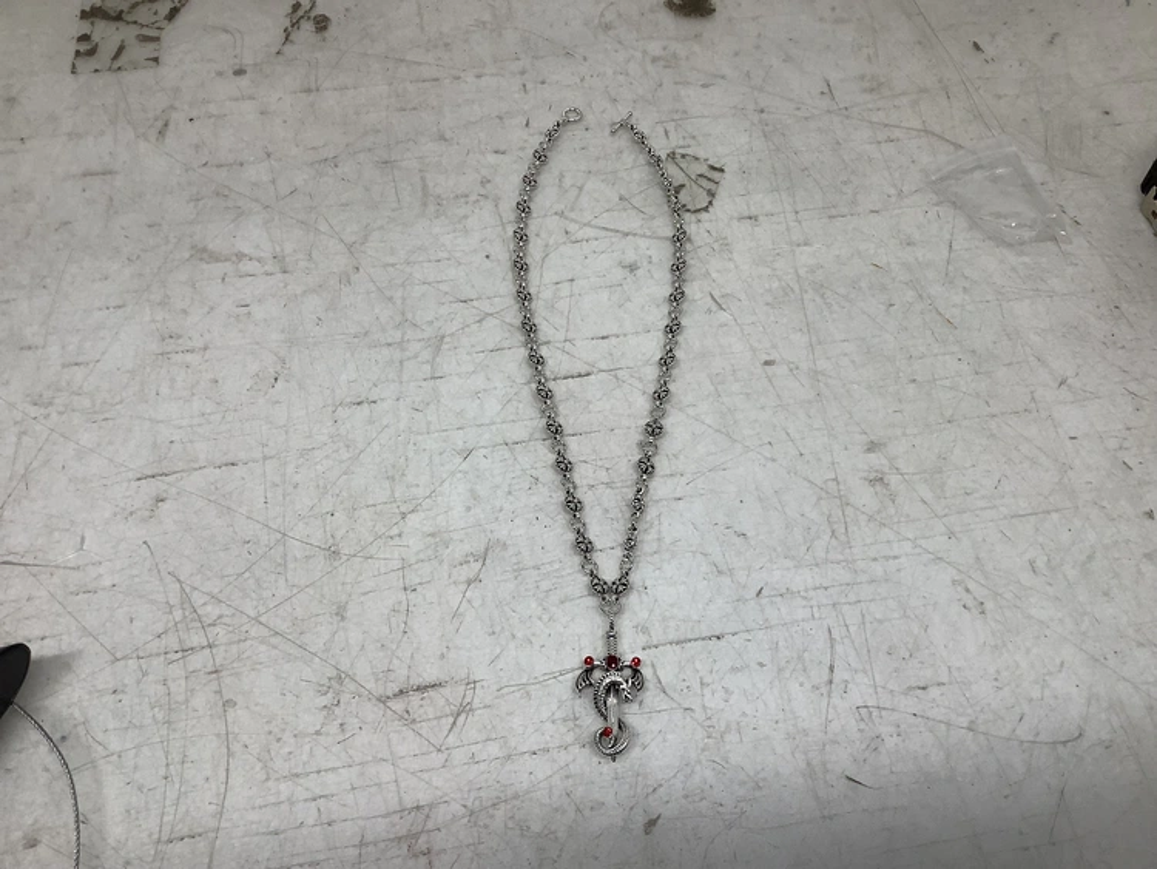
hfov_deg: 58.3
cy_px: 434
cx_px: 578
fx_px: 1036
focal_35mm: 31
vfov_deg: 45.5
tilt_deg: -56.1
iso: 40
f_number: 2.4
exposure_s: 1/120
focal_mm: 3.3
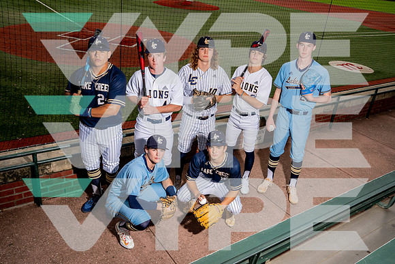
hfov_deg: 60.3
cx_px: 198
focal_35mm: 31
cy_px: 132
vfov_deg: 42.3
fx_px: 340
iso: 320
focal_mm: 31
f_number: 9
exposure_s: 1/250
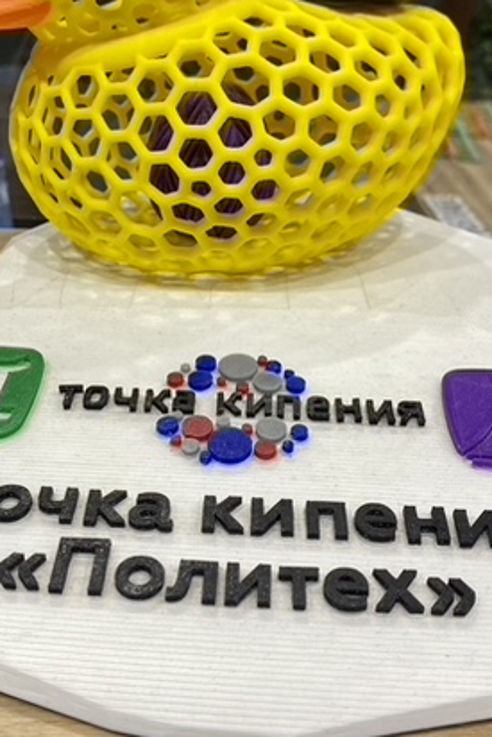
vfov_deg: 46.1
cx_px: 231
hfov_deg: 31.9
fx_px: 860
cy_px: 292
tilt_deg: -21.5
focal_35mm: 42
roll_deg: -0.5
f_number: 1.8
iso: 64
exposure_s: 1/100
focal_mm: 4.25
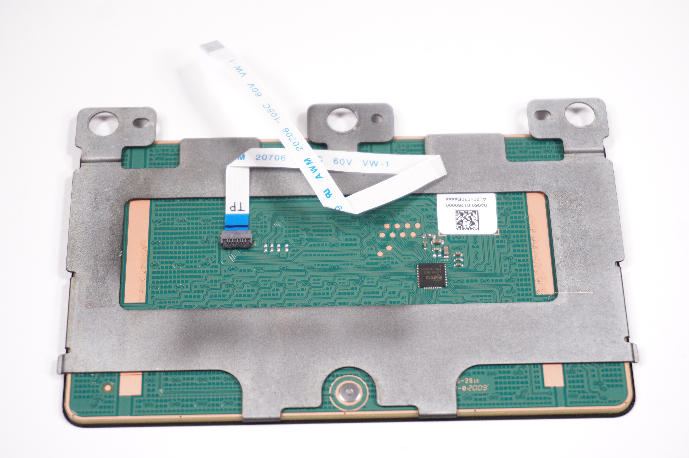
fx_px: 1434
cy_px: 229
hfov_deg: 27.0
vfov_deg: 18.1
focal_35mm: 75
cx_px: 344
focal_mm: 50
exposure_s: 1/250
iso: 1000
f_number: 5.6
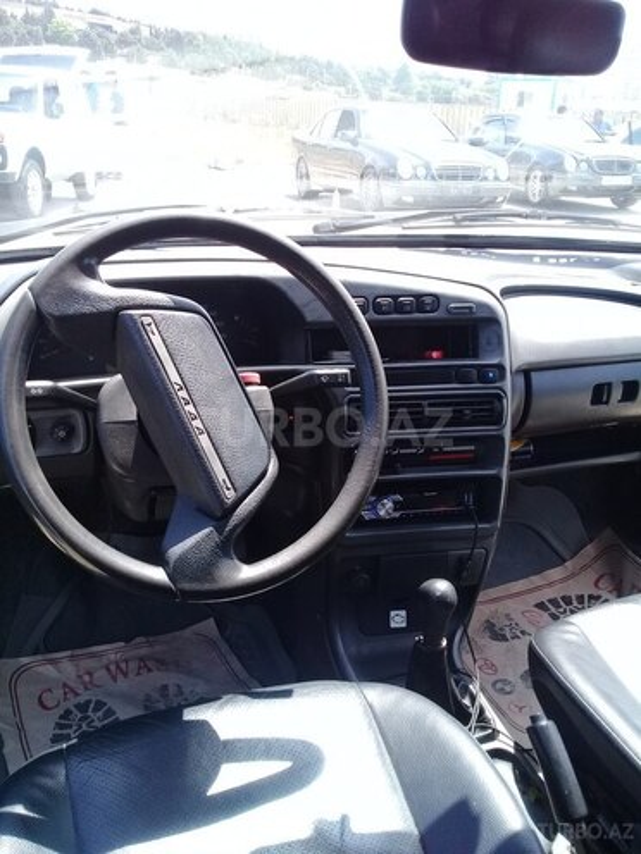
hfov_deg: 45.4
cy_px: 427
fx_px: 765
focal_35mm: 31
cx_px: 320
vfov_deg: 58.4
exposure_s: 1/202
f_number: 2.2
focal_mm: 3.3
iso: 50
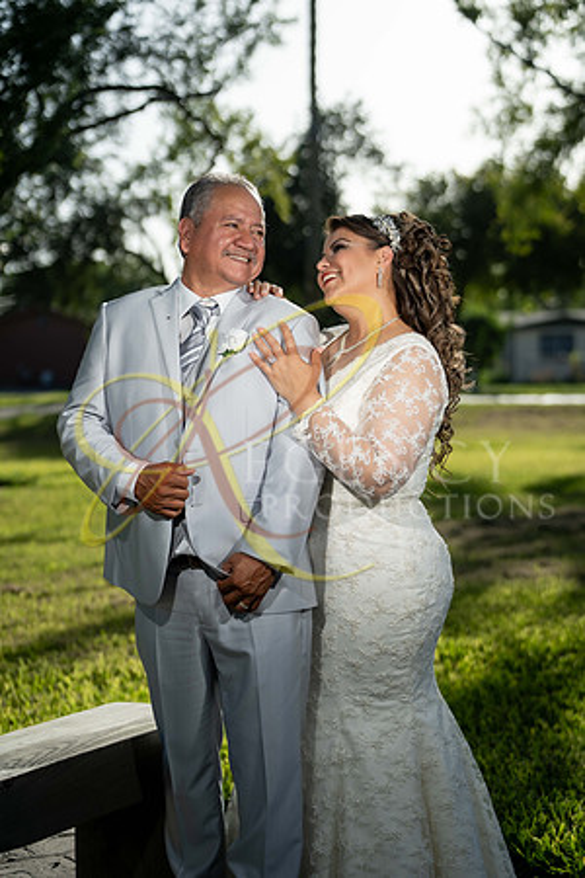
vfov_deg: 30.1
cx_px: 292
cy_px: 439
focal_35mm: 67
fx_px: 1633
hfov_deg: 20.3
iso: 160
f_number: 2.5
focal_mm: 67
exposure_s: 1/3200
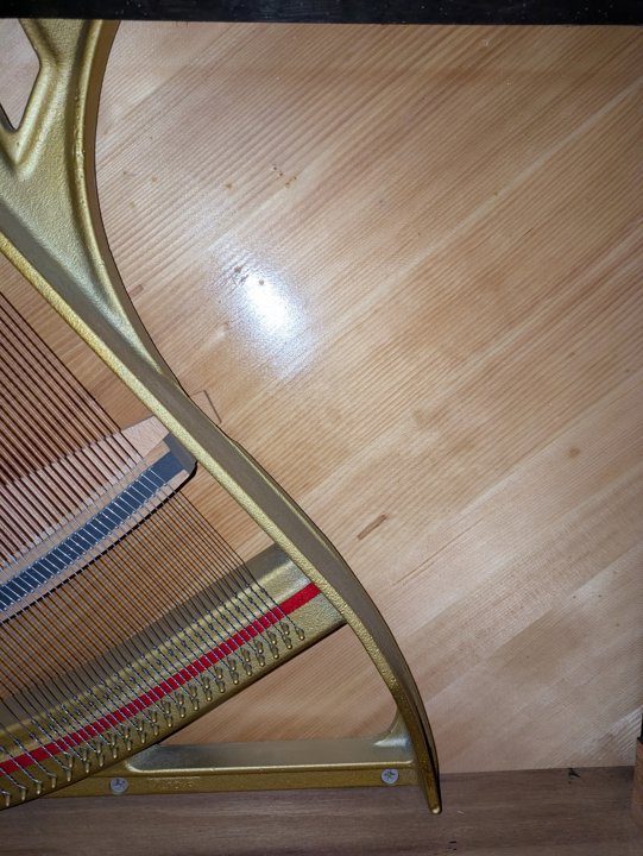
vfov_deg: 69.4
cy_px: 428
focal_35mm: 25
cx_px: 322
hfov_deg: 54.9
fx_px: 618
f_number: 1.89
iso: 249
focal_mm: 5.43
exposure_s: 1/60
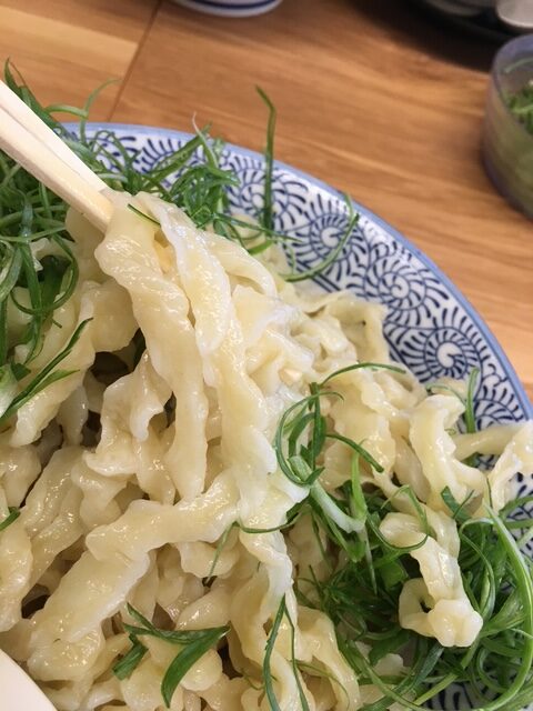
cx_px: 266
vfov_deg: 61.7
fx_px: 595
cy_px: 356
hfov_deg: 48.2
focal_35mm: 29
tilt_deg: -56.3
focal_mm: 4.15
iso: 40
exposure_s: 1/30
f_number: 2.2
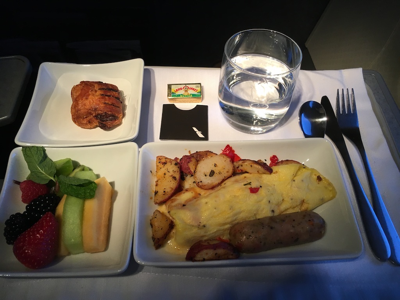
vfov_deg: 48.2
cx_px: 200
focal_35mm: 29
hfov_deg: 61.7
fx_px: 335
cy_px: 150
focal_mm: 4.15
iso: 40
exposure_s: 1/30
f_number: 2.2
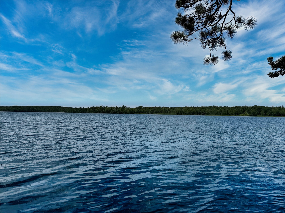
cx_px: 142
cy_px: 106
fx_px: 198
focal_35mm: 24
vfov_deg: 56.8
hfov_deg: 71.6
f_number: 1.78
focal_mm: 6.76
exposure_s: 1/10417
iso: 80
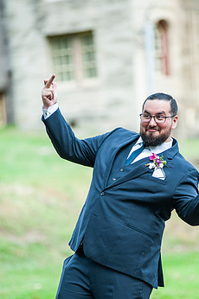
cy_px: 194
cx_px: 115
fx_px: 2160
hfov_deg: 5.3
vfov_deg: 7.9
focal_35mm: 260
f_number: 2.8
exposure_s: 1/400
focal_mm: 200
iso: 200
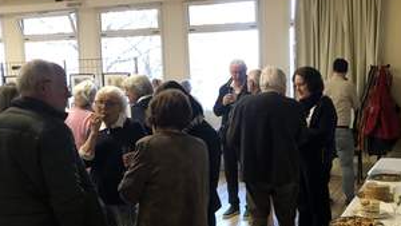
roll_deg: -0.3
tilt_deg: -7.6
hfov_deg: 43.4
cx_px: 245
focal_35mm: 47
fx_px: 500
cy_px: 146
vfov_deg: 25.4
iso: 80
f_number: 1.8
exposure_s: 1/17
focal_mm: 3.99
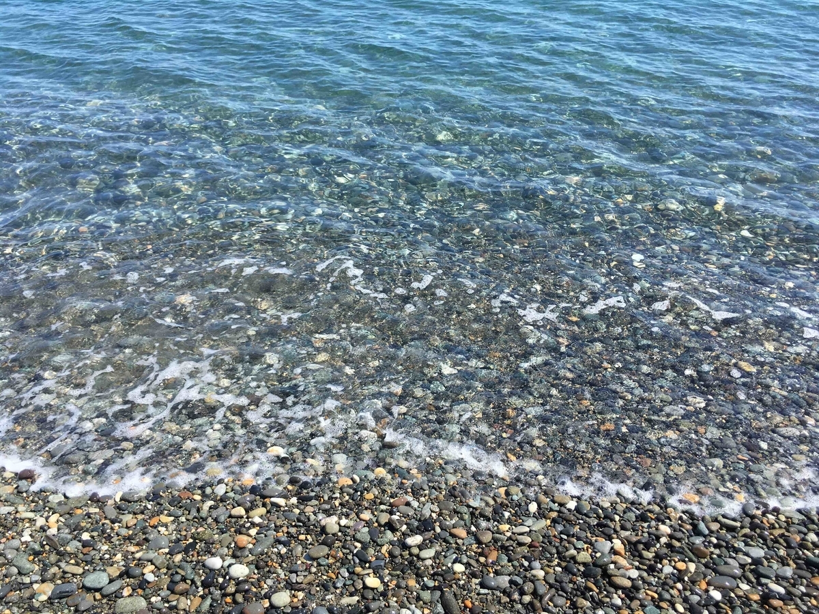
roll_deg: -0.7
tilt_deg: -34.6
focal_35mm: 29
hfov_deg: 61.7
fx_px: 686
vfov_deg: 48.2
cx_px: 410
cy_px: 307
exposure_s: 1/1166
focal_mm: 4.15
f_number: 2.2
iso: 25
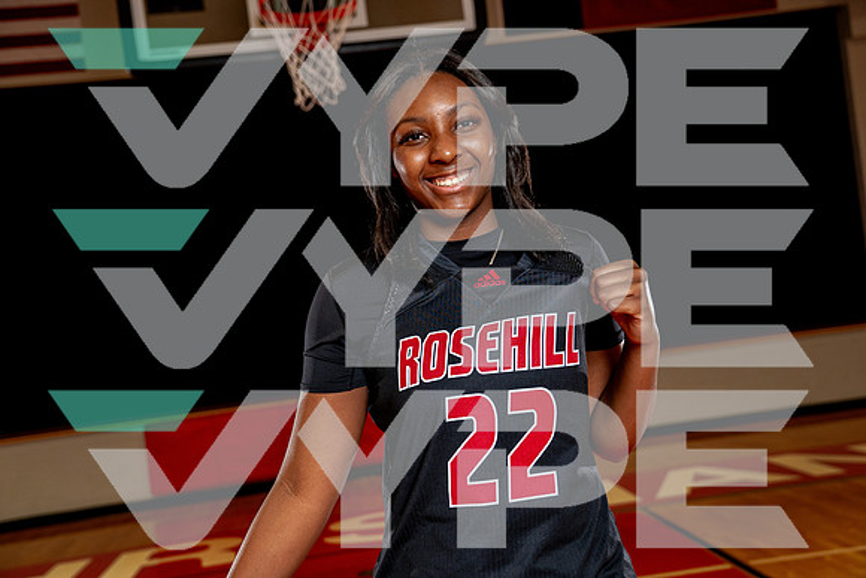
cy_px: 289
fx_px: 1011
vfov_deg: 31.9
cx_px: 433
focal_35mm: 42
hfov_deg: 46.4
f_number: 4
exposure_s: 1/250
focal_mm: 42
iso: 400
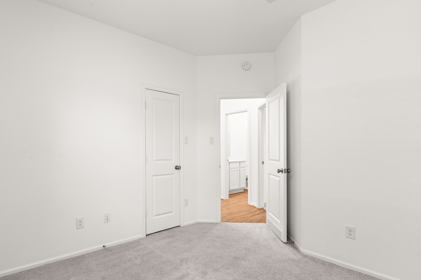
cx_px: 176
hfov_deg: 86.2
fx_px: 222
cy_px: 151
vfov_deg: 64.5
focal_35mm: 19
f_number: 9
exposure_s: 1.3
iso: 200
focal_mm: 16
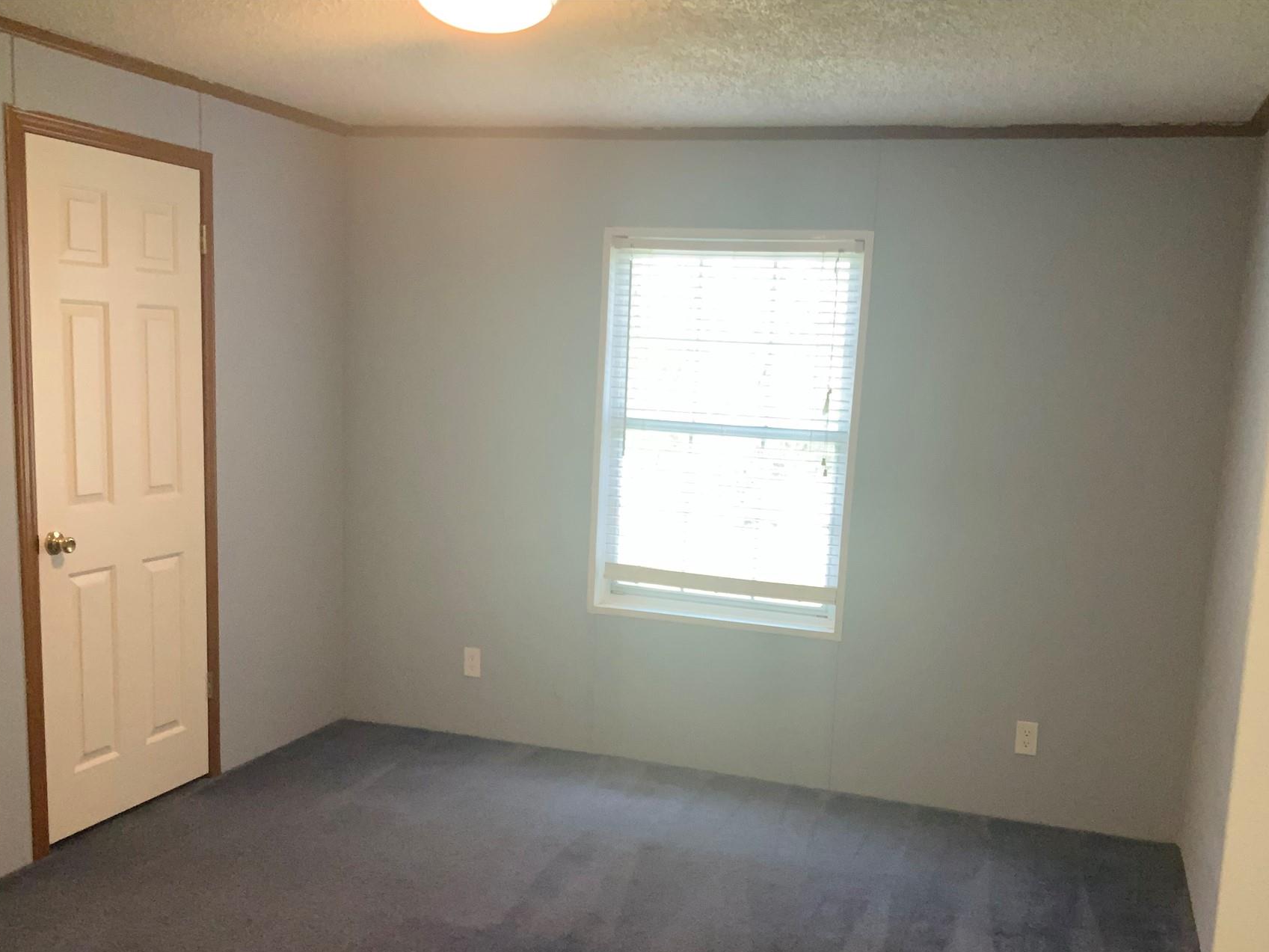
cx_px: 683
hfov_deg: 52.6
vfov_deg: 40.5
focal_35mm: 35
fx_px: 1283
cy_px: 573
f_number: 1.8
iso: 125
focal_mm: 3
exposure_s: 1/60
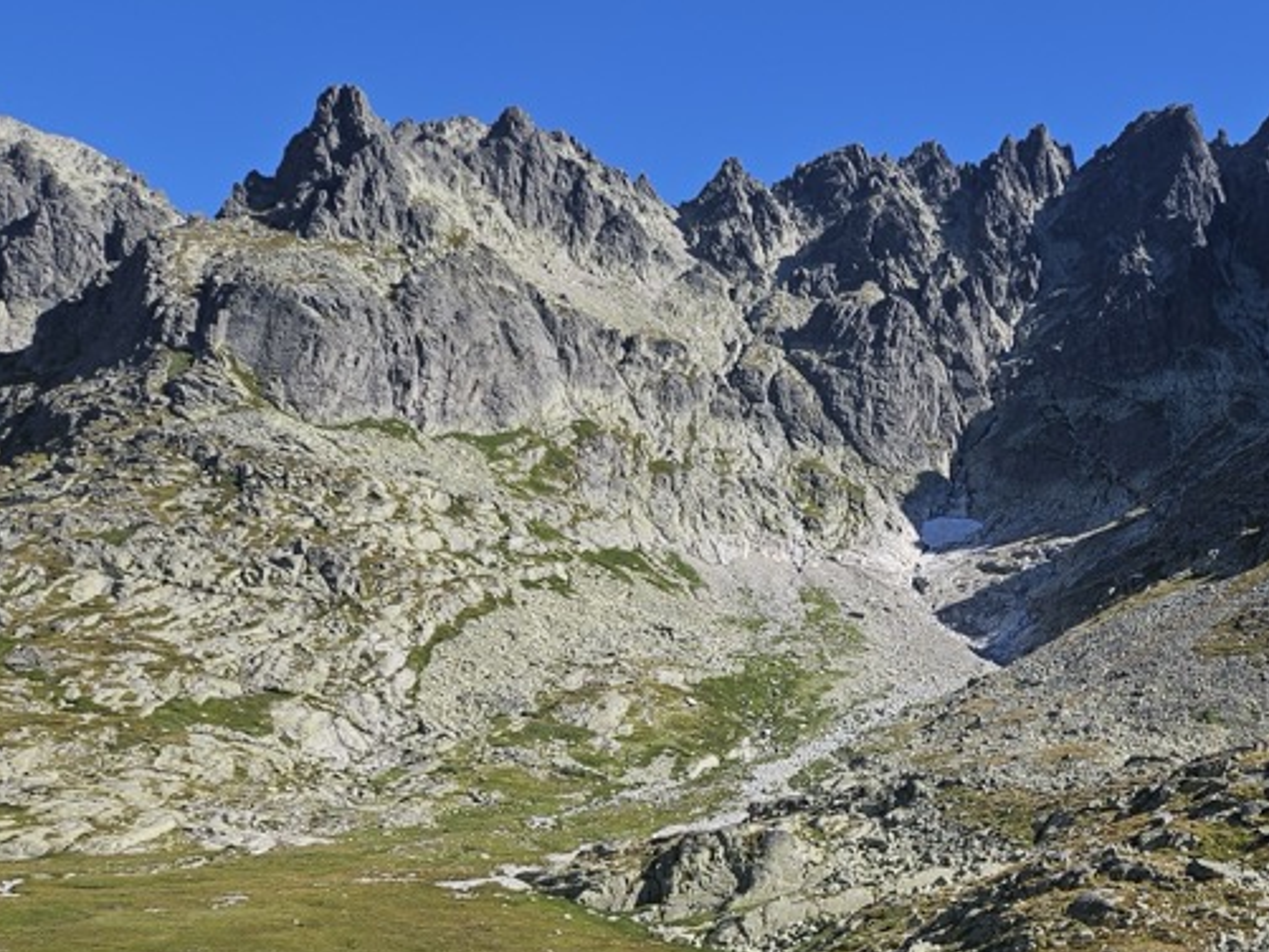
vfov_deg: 30.1
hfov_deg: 37.3
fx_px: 1723
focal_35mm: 47
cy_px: 765
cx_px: 1188
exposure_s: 1/1399
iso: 25
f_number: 1.8
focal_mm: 5.4
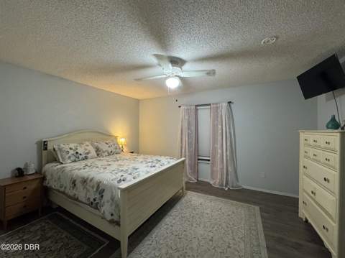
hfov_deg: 102.1
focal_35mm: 14
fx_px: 139
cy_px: 129
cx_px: 172
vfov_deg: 85.6
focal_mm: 2.22
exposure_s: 1/60
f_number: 2.2
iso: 320
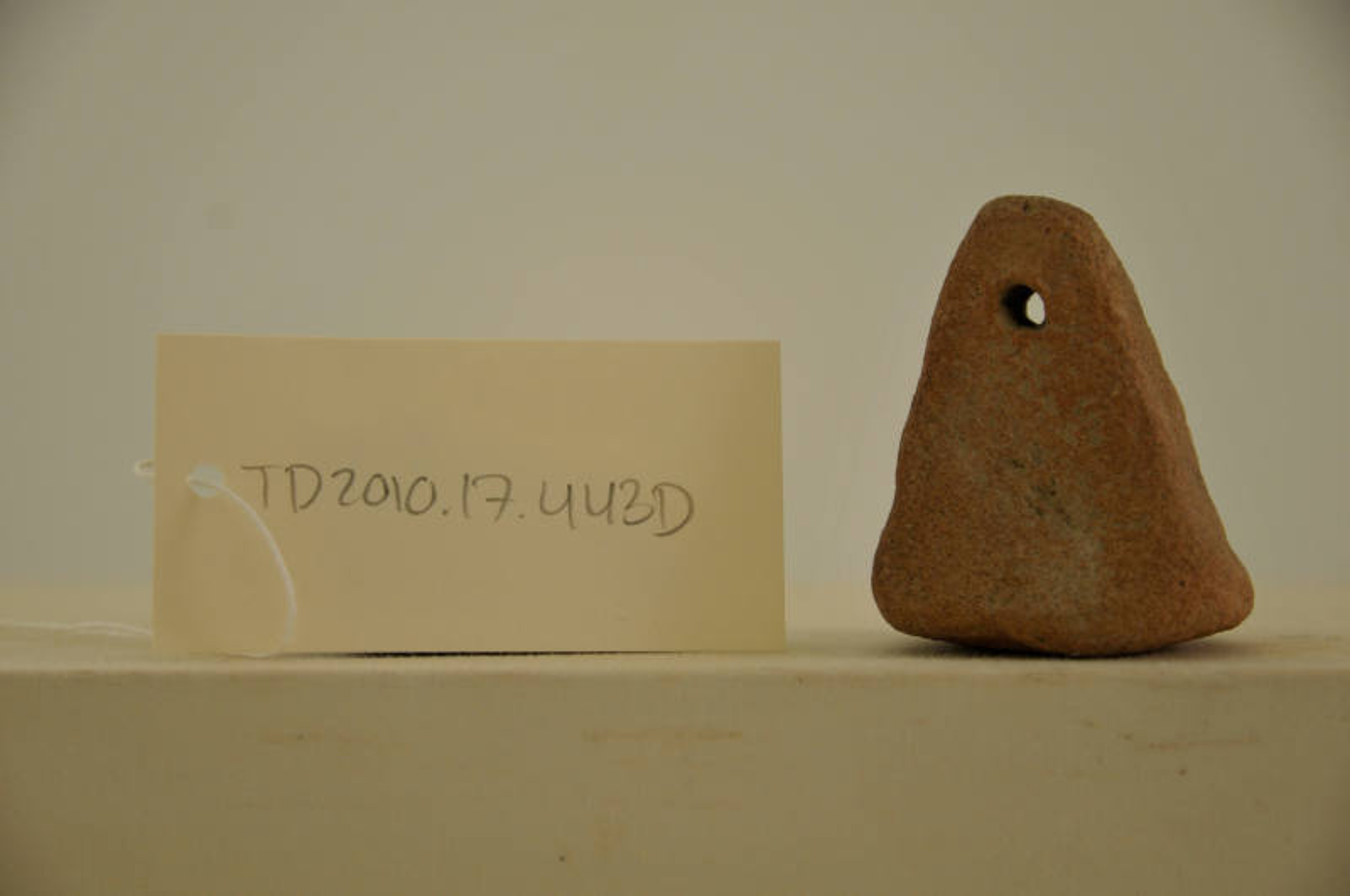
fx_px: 3820
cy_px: 448
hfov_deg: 20.0
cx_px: 675
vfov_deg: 13.4
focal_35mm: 102
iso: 200
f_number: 5.6
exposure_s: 1/50
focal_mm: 68
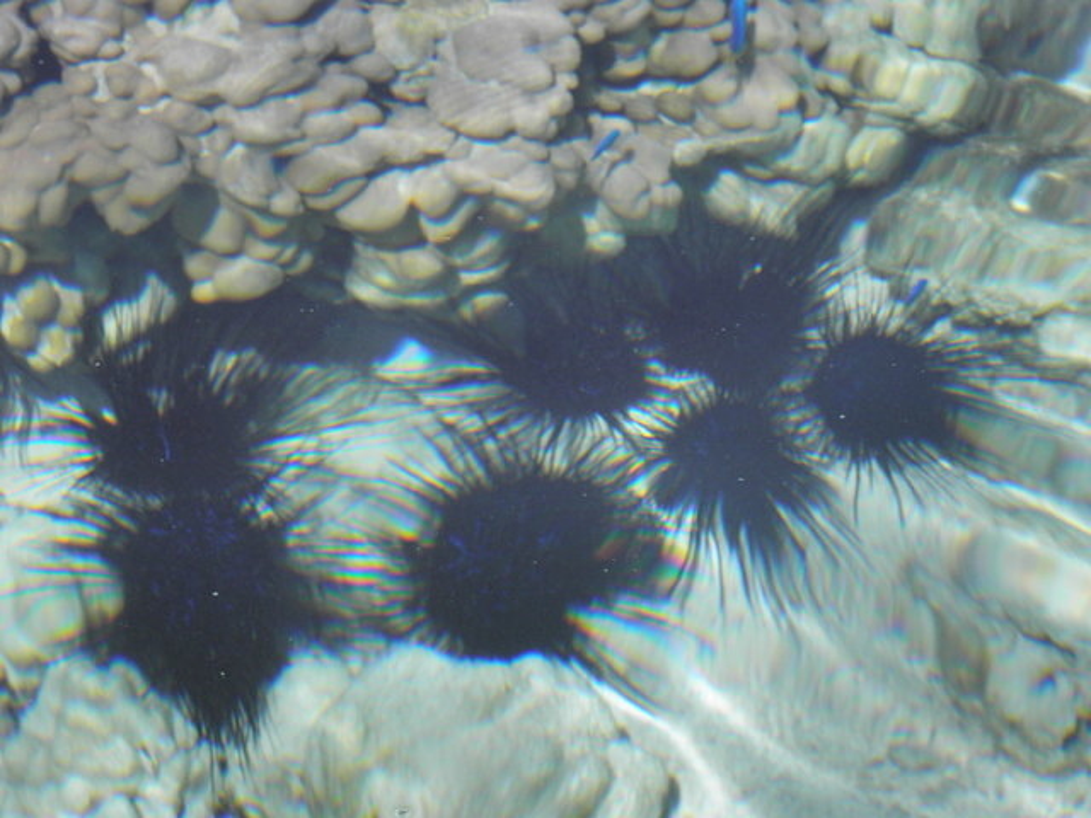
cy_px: 409
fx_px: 3309
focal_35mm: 105
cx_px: 546
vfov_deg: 14.1
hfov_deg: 18.7
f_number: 5.6
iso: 64
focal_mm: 18.76
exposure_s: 1/320
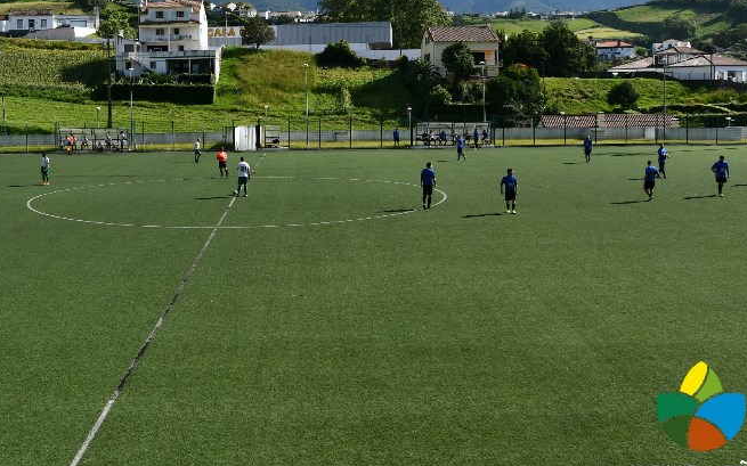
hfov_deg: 45.0
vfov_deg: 29.5
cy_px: 136
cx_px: 211
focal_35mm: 43
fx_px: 875
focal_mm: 18
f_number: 9
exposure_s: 1/320
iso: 100
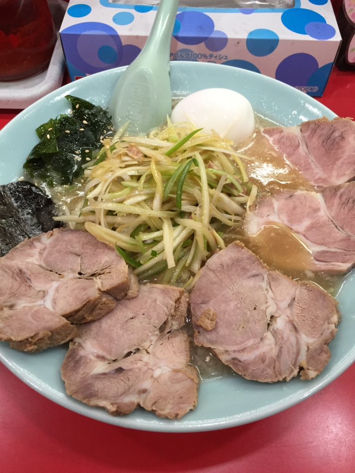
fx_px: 397
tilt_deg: -56.2
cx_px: 178
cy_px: 236
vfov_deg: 61.7
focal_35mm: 29
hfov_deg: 48.2
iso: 50
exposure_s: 1/30
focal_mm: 4.15
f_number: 2.2
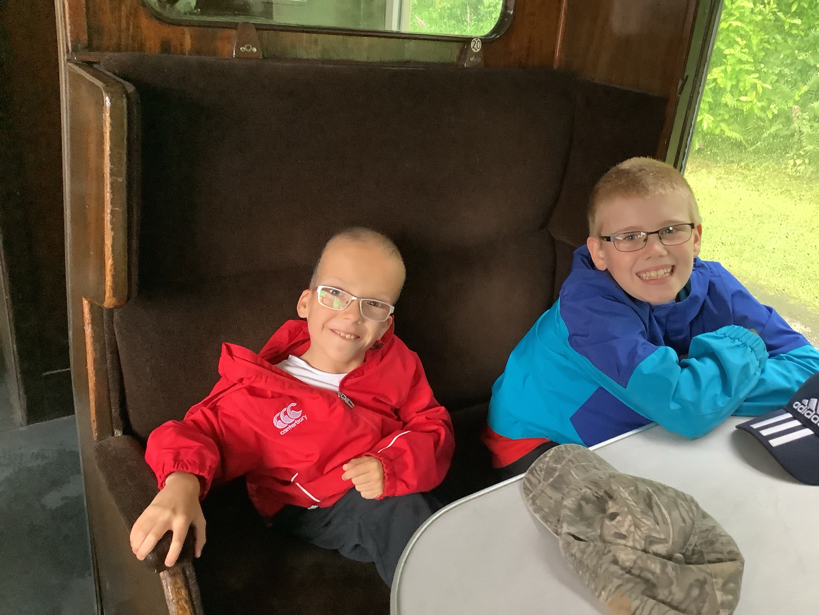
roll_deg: -2.5
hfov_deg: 58.4
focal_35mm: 31
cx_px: 410
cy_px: 308
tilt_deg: -26.8
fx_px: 733
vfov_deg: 45.4
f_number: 2.4
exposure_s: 1/60
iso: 320
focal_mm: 3.3
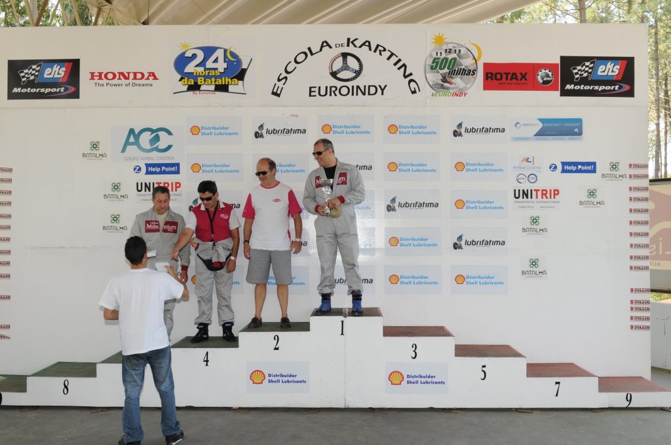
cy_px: 222
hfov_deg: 62.0
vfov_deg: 43.5
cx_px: 336
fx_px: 558
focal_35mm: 30
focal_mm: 20
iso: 400
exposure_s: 1/60
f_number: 8
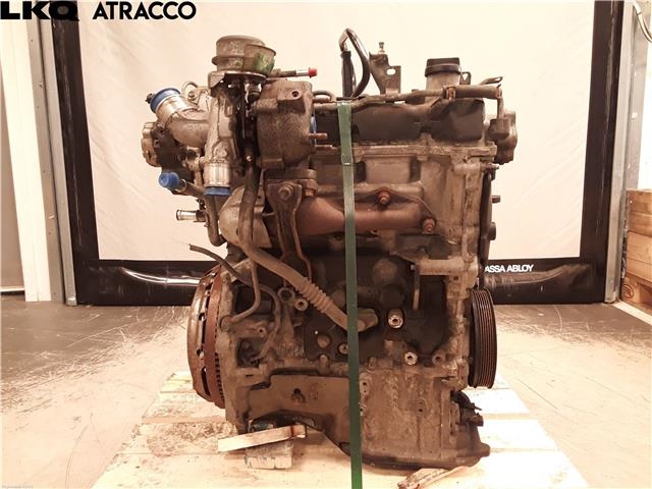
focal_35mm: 28
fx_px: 527
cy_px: 244
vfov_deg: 49.7
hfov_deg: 63.4
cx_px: 326
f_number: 1.9
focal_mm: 2.91
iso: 100
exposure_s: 1/20
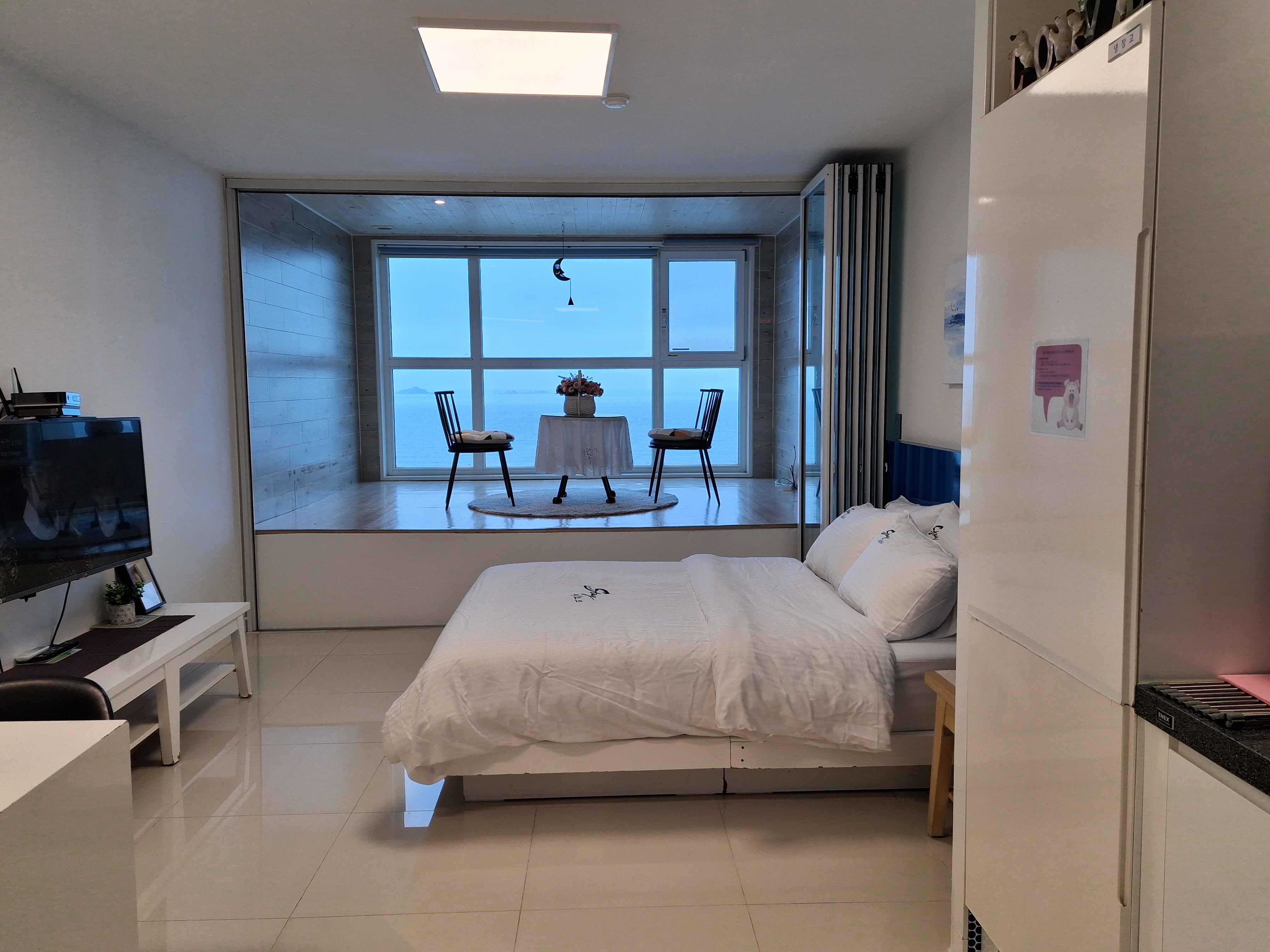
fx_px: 917
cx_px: 635
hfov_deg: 69.4
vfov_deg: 54.9
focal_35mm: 25
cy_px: 476
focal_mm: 5.23
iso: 50
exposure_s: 1/304
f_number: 1.8
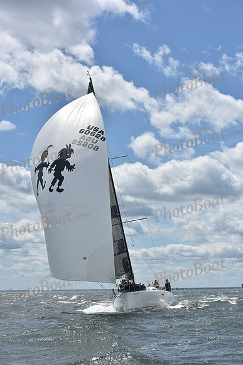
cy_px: 182
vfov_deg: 28.8
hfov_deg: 19.5
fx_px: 708
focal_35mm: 70
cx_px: 122
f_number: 10
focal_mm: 70
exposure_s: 1/1600
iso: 320
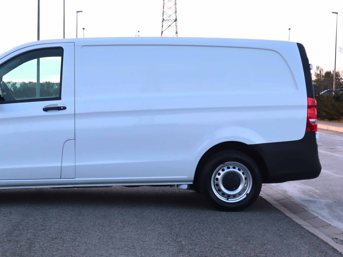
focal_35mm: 39
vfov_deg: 36.8
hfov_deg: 46.1
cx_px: 85
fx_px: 387
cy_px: 135
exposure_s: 1/3200
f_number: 1.8
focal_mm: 6.86
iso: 80
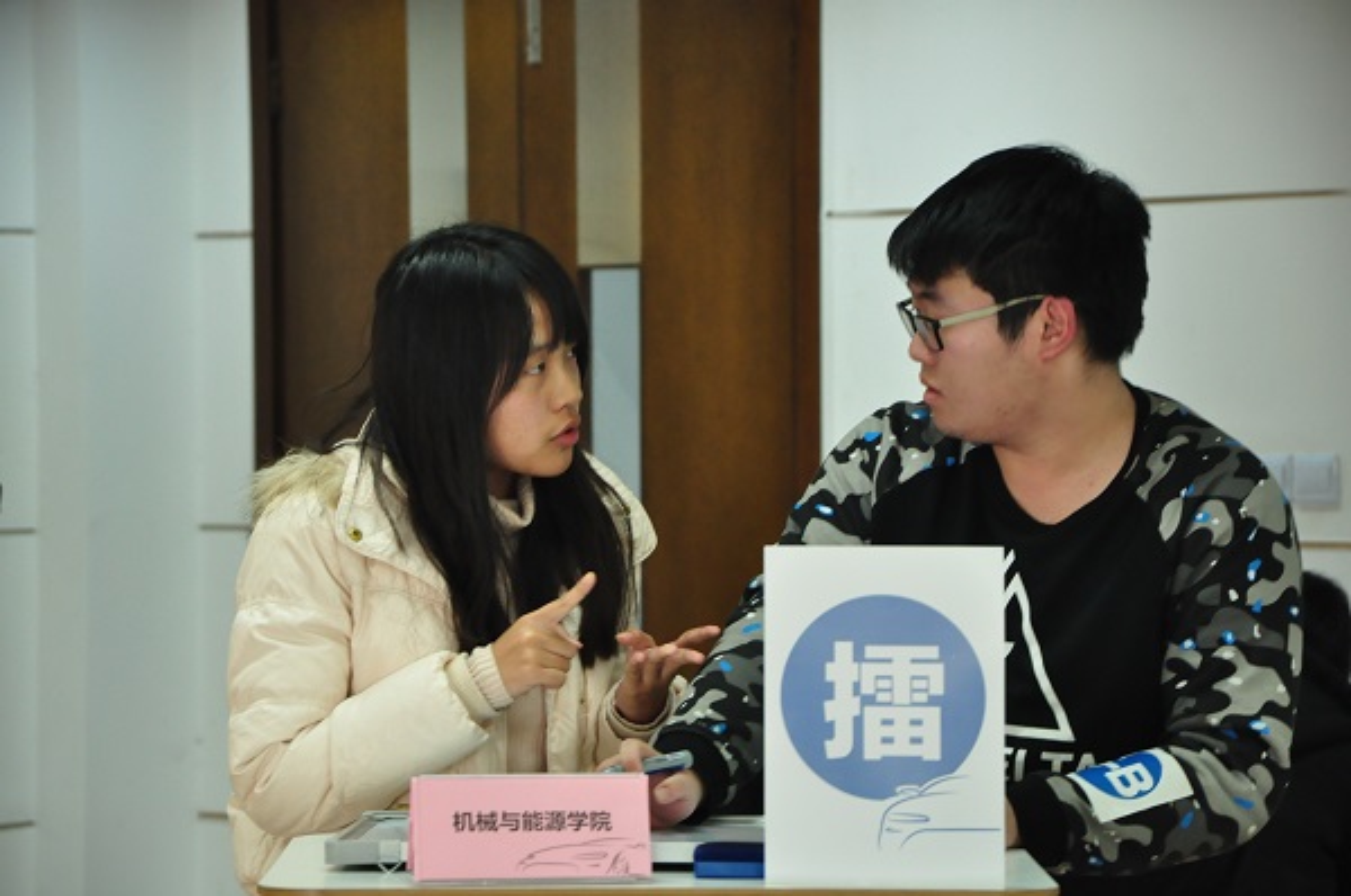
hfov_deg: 13.1
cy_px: 448
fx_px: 5901
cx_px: 676
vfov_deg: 8.7
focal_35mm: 158
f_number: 5.6
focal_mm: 105
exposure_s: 1/20
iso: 1600
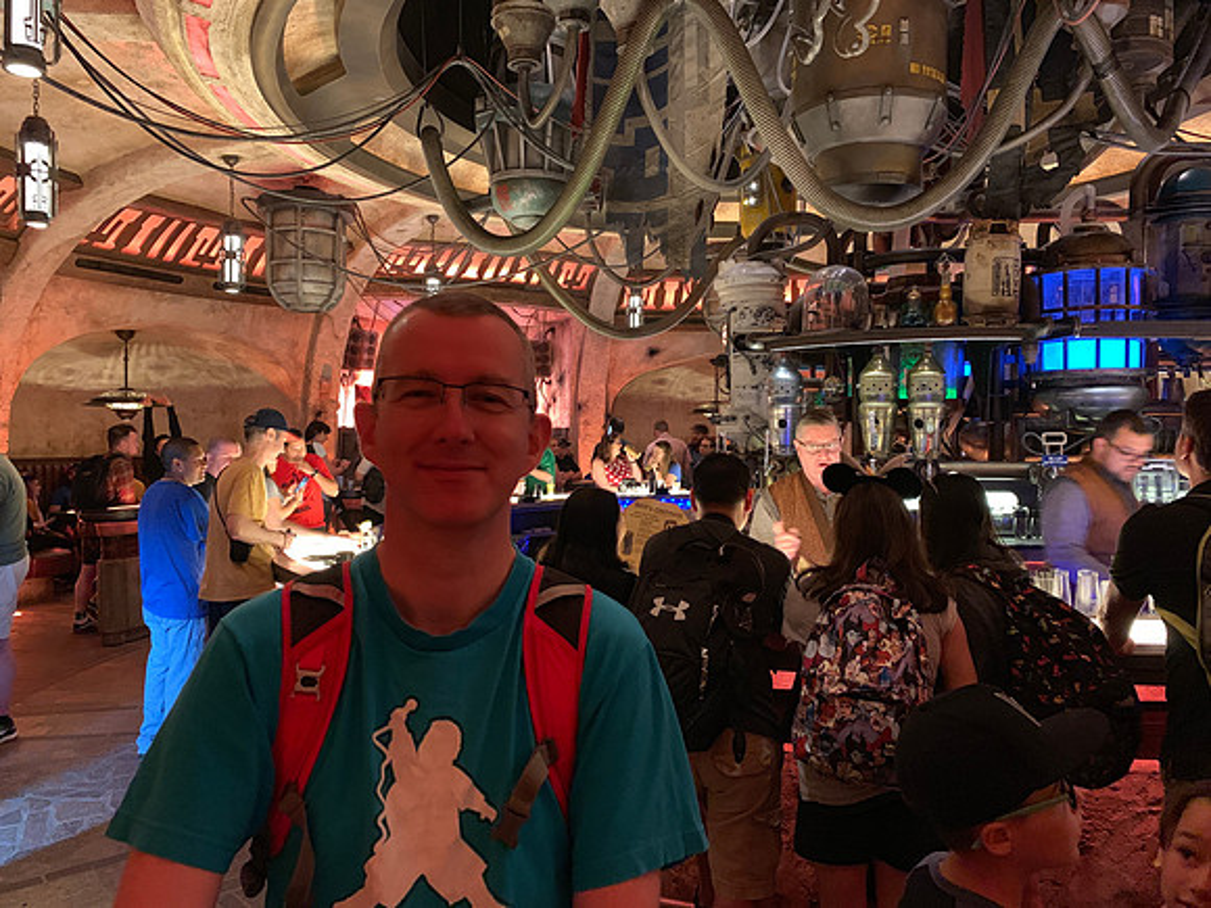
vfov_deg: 53.1
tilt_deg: +2.1
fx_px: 910
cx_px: 606
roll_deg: +0.1
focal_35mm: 26
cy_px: 454
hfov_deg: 67.3
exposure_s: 1/17
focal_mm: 4.25
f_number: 1.8
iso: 640
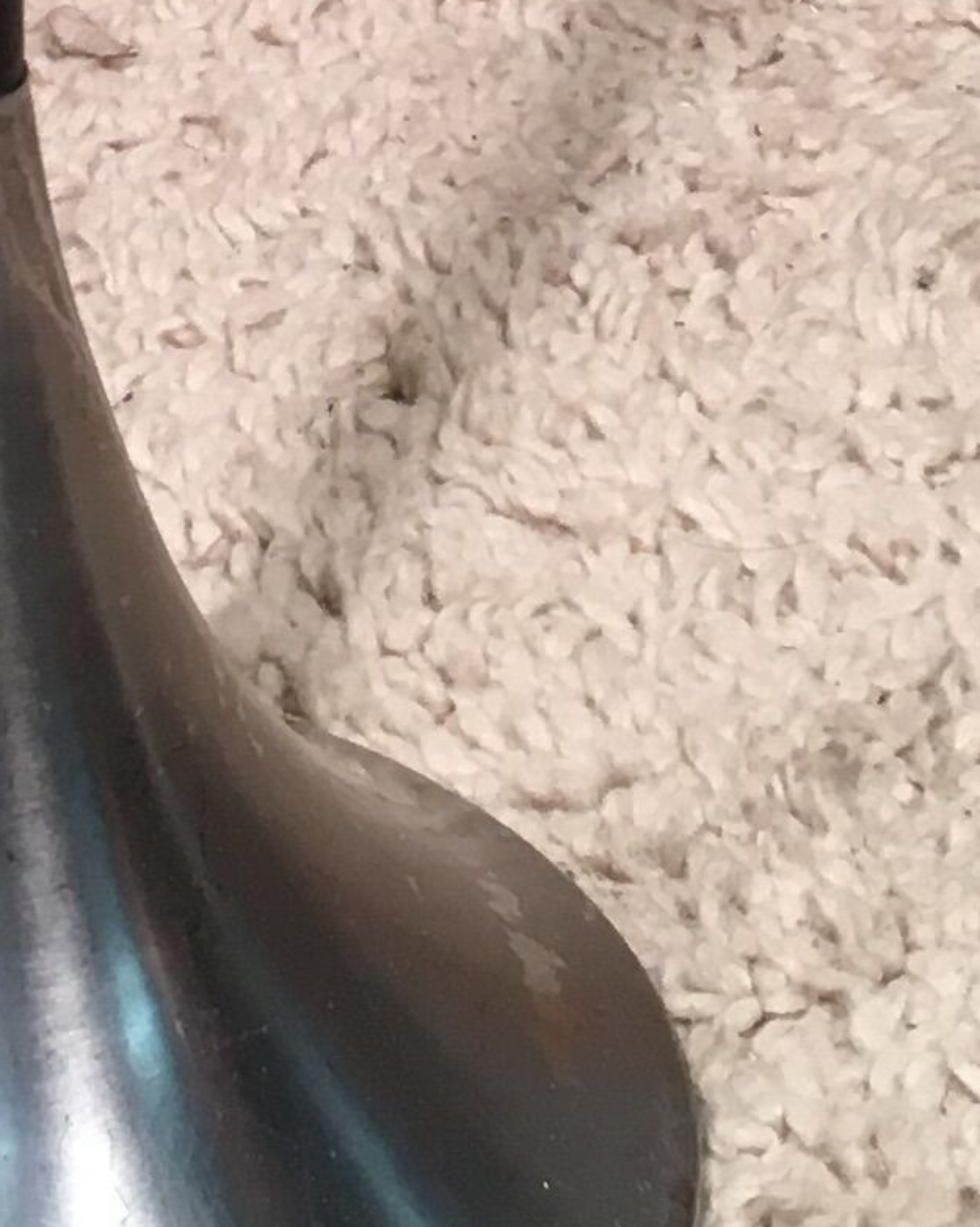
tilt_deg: -27.1
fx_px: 5296
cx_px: -82
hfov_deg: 10.5
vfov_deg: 12.9
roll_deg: +2.7
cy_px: -243
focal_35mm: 146
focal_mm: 4.15
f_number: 2.2
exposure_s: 1/33
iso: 40
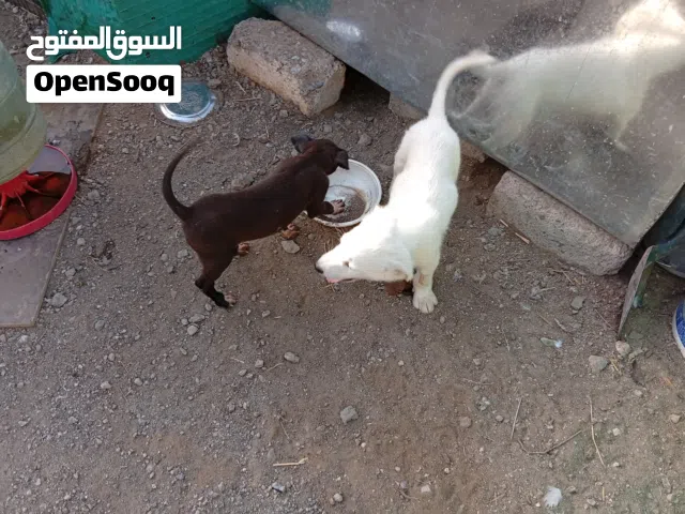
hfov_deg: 67.3
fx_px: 515
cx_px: 342
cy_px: 257
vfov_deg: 53.1
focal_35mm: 26
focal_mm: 3.96
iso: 59
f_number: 1.8
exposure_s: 1/100
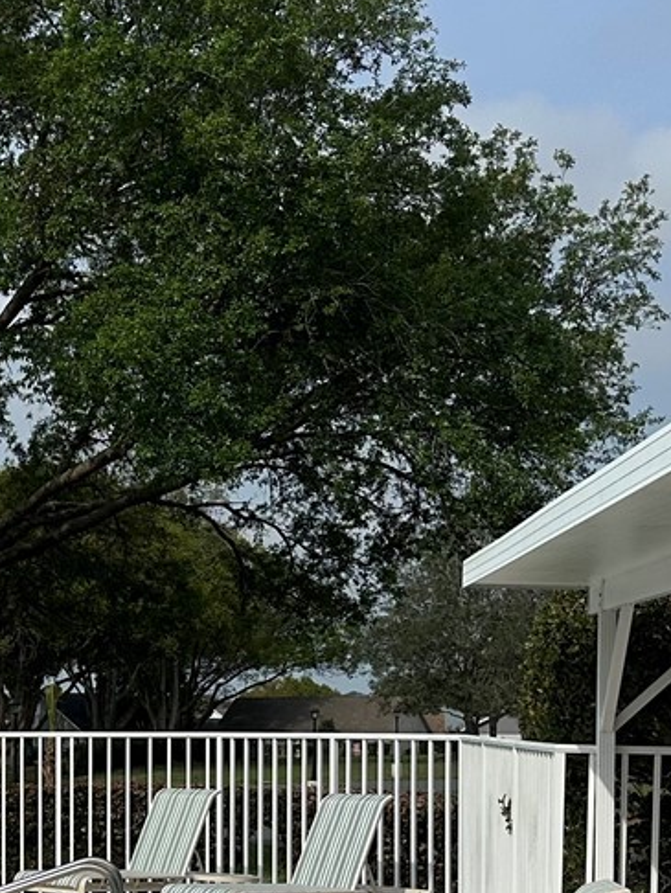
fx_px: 2040
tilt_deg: -1.4
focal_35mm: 79
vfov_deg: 24.2
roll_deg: -0.4
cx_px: -382
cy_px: 750
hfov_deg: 16.7
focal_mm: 6.86
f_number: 1.78
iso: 80
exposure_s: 1/8929
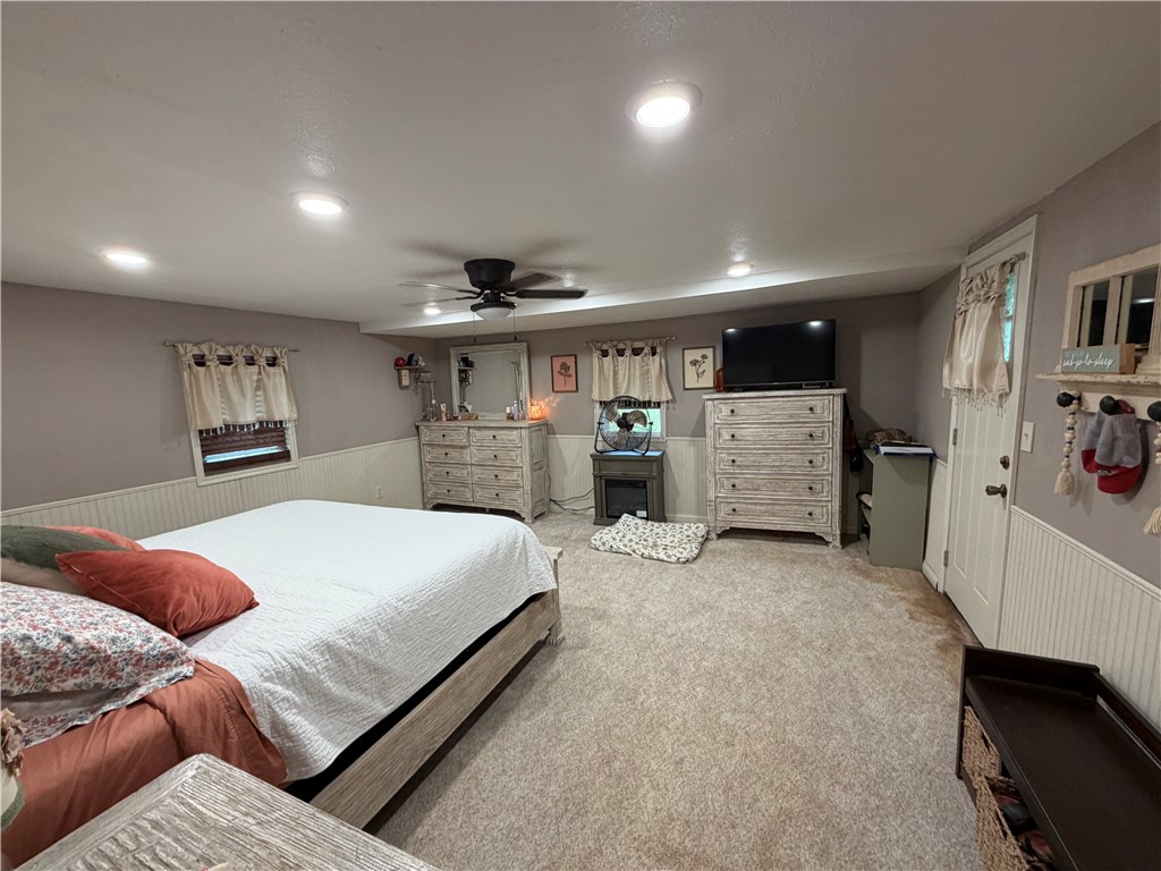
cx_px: 580
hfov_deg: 102.1
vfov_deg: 85.7
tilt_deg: -7.8
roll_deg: +2.4
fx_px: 470
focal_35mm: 14
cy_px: 436
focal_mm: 2.22
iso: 160
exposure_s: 1/60
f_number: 2.2
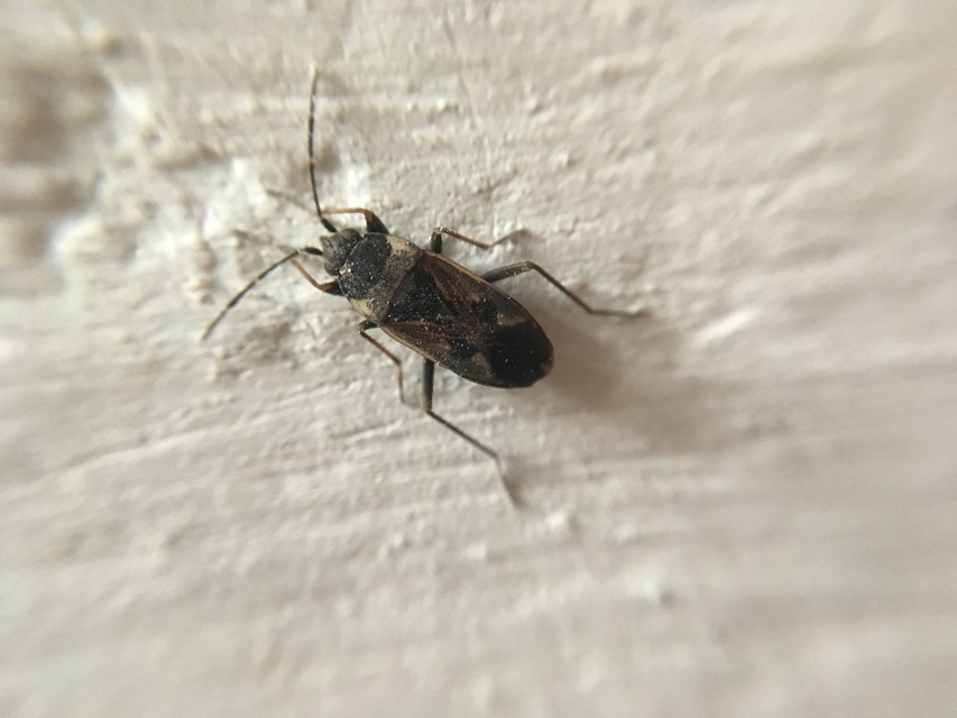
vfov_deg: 48.2
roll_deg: -0.2
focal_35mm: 29
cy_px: 359
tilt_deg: -10.6
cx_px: 478
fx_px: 802
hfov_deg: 61.7
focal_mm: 4.15
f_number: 2.2
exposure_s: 1/25
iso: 200
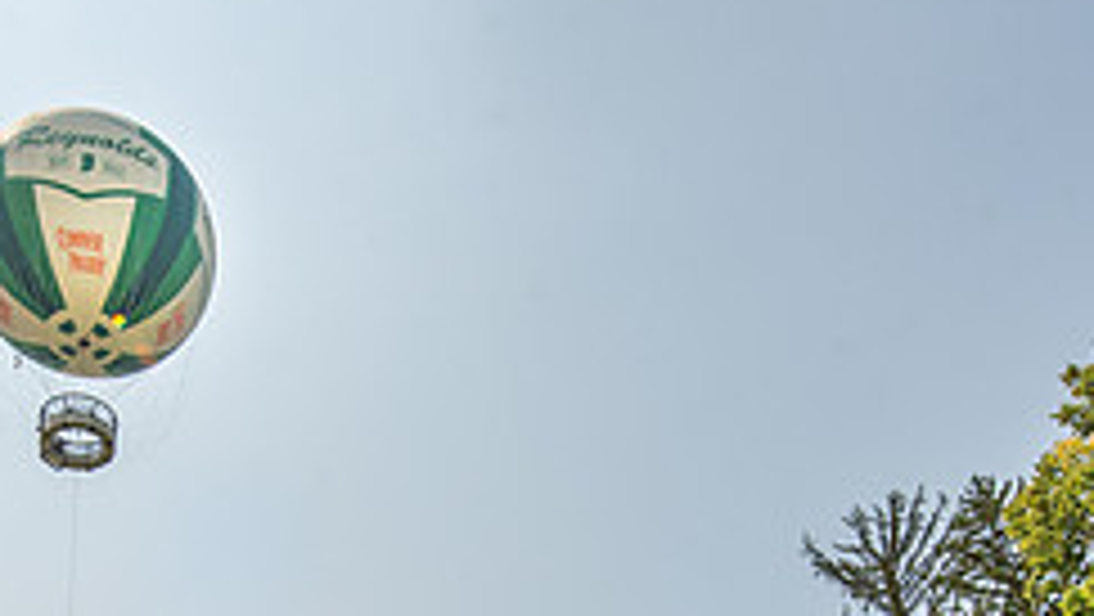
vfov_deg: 30.0
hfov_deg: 55.6
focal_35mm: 35
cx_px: 383
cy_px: 695
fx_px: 1016
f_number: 9
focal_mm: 14
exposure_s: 1/1250
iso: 200
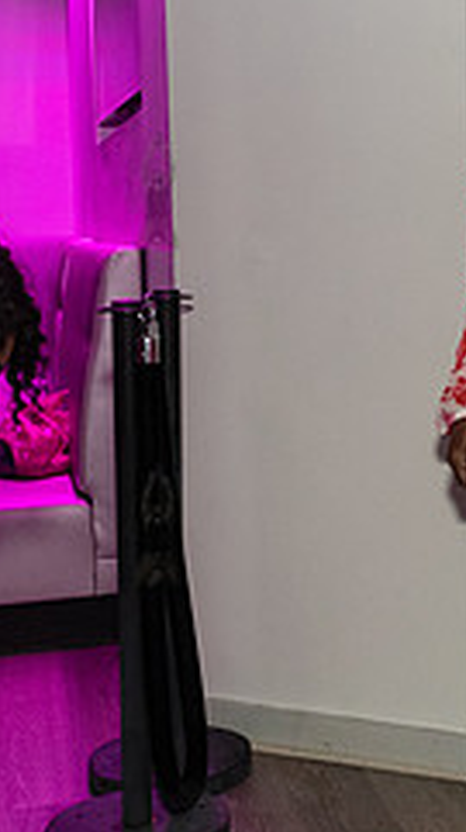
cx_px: 601
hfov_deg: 18.4
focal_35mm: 61
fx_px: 1344
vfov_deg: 34.3
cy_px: 357
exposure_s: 1/200
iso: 4000
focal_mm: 24
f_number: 4.5
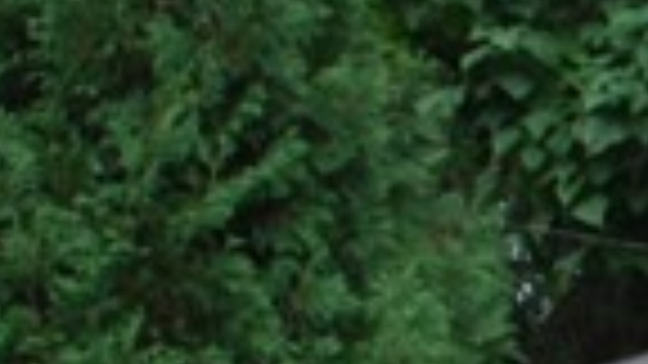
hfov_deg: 8.1
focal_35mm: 237
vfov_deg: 5.1
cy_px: 458
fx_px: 4072
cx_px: 1798
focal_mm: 20
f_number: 6.3
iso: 100
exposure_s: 1/160
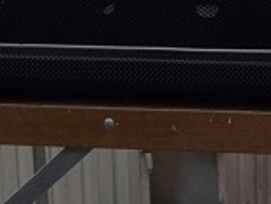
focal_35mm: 114
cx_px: 169
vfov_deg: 12.7
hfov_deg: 17.2
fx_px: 894
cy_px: -33
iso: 93
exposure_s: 1/30
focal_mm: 5.7
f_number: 2.9
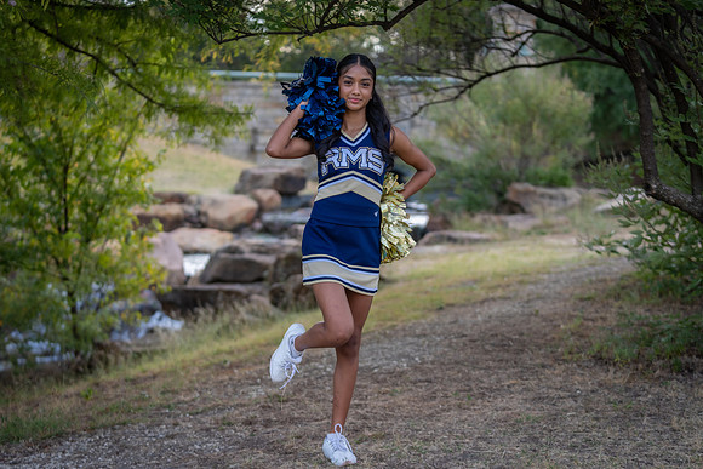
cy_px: 234
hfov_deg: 27.6
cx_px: 352
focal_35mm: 73
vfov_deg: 18.6
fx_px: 1430
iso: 160
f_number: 2.8
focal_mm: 70
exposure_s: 1/320
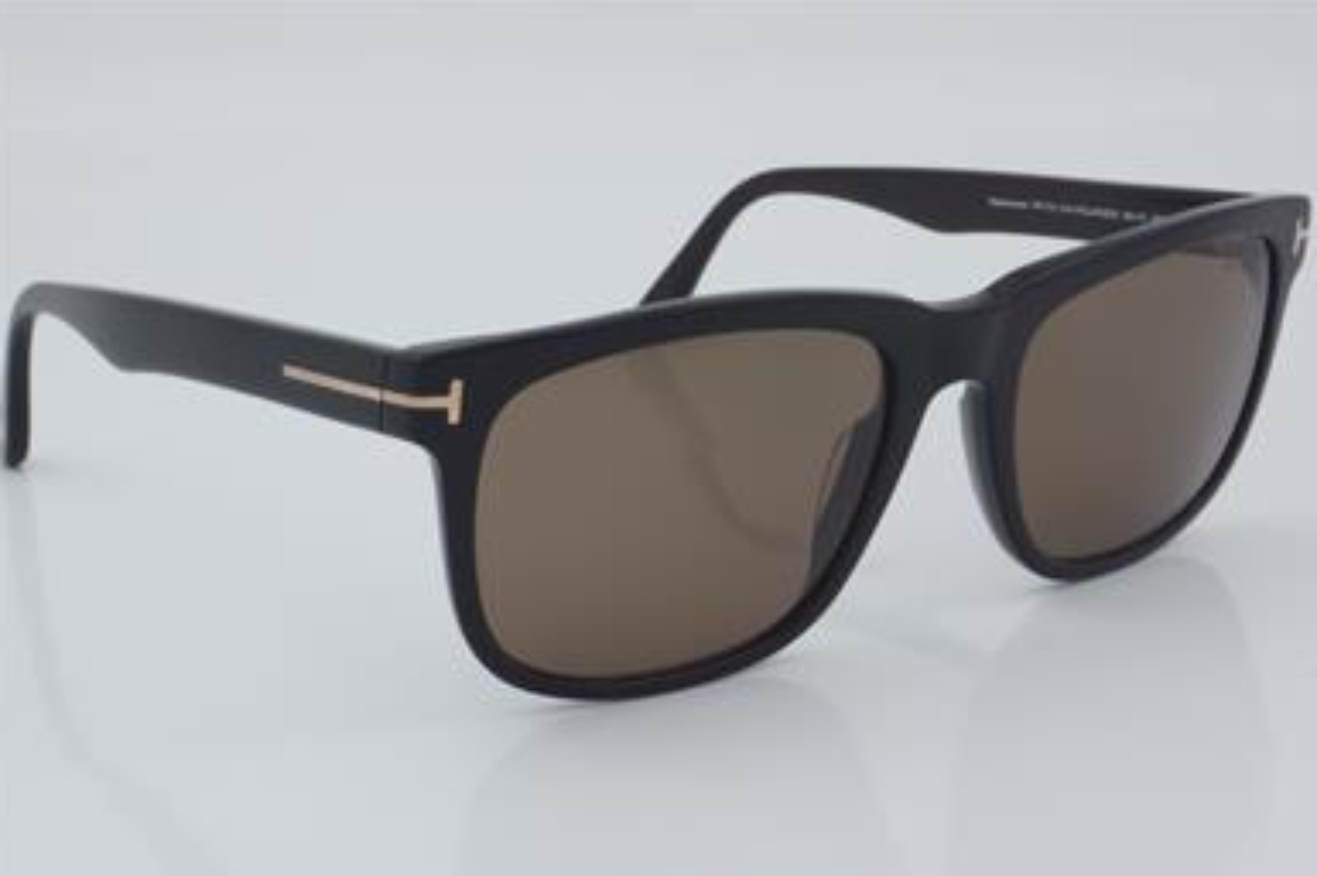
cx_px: 667
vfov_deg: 17.5
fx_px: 2851
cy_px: 448
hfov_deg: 26.0
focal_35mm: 78
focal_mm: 50
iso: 100
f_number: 32
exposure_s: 1/4
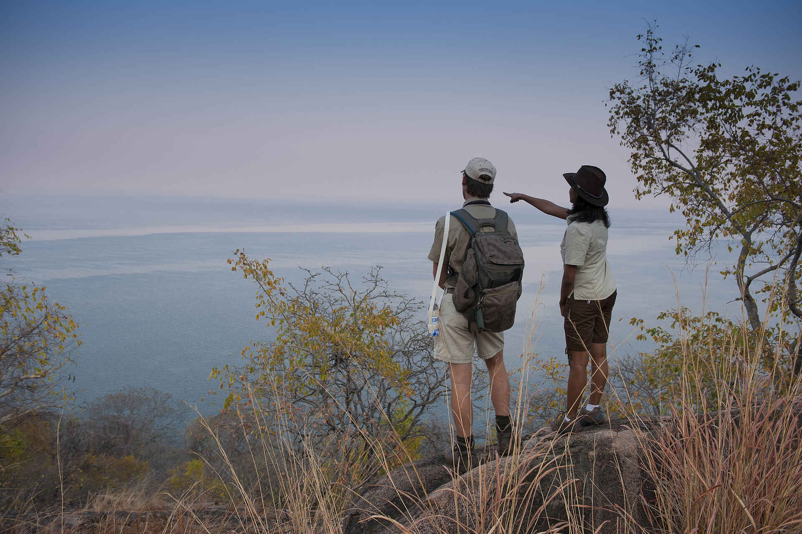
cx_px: 401
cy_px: 267
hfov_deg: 60.3
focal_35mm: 31
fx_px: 690
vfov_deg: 42.3
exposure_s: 1/1000
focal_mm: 31
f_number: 4.5
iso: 500
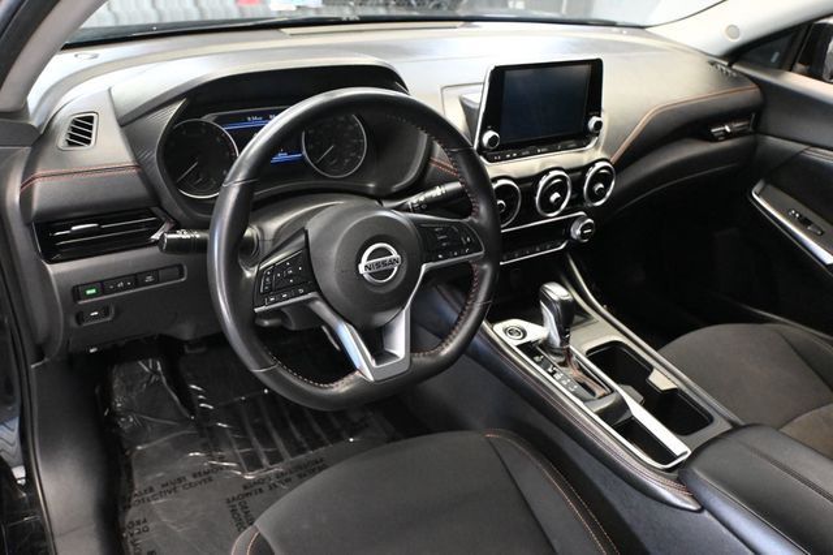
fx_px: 676
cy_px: 278
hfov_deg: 63.2
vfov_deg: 44.6
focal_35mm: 29
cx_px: 416
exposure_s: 1/60
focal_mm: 19.5
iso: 8000
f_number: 3.8
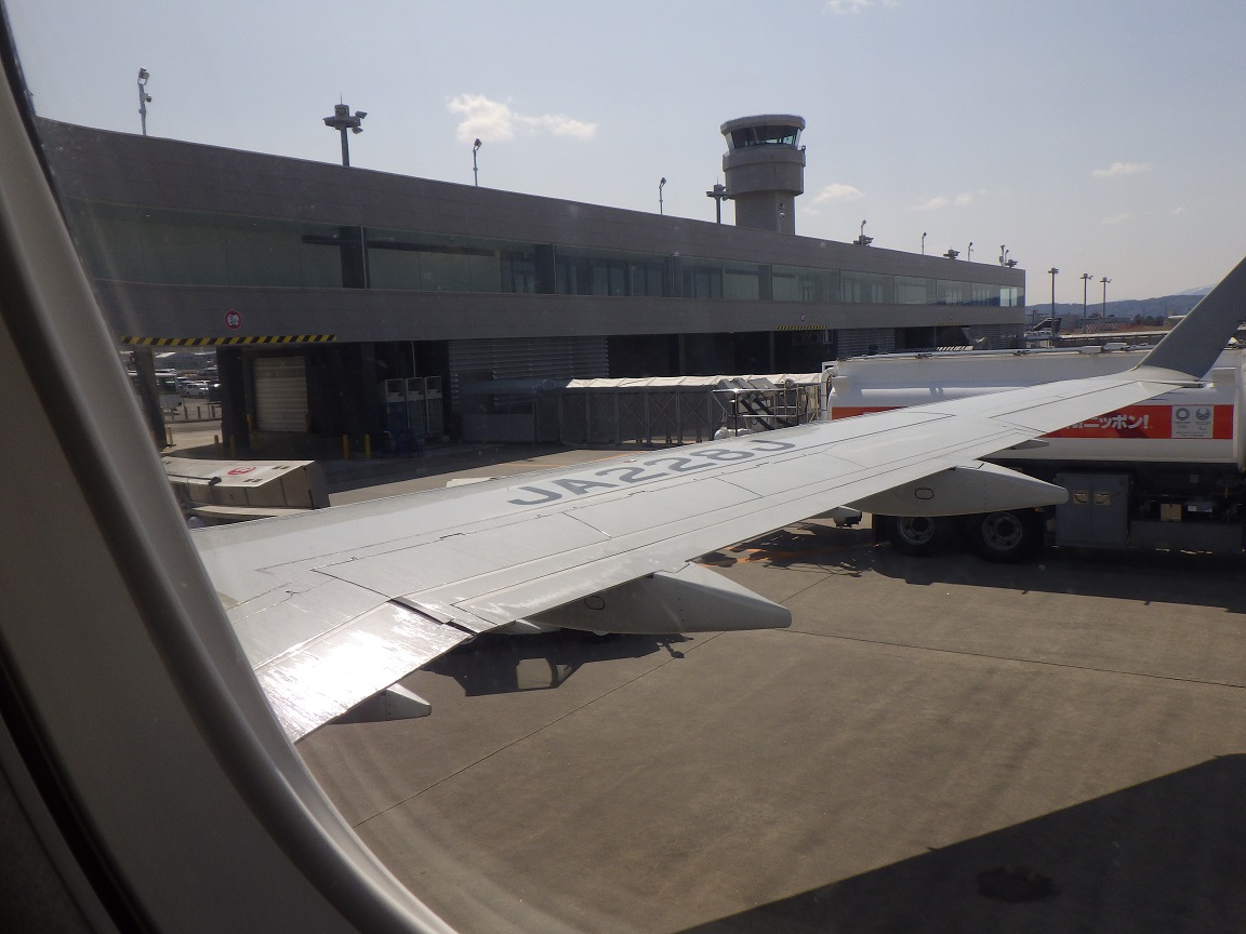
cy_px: 467
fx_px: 1008
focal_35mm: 28
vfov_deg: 49.7
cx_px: 623
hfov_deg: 63.4
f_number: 4.2
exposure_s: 1/1000
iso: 125
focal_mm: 5
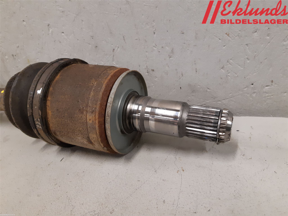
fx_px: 216
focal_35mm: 26
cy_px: 108
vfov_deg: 53.1
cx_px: 144
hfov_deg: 67.3
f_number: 1.7
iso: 200
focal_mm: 3.93
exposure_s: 1/50
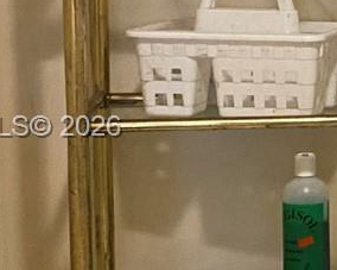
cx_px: 701
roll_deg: -1.3
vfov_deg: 10.8
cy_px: 128
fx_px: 1426
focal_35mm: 143
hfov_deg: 11.9
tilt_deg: -7.2
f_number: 1.8
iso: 500
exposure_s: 1/60
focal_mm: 4.25
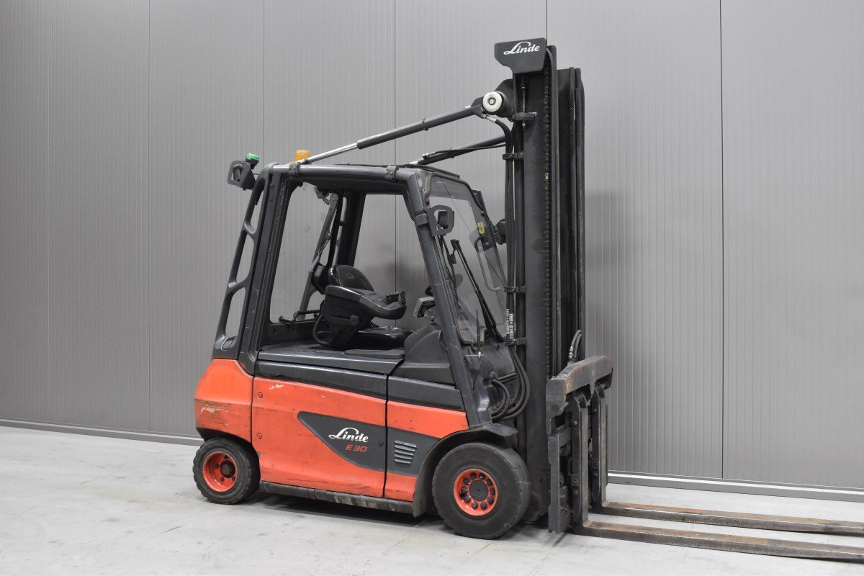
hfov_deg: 53.1
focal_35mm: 36
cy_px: 288
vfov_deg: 36.9
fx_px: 864
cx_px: 432
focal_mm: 24
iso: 1600
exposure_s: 1/25
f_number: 5.6
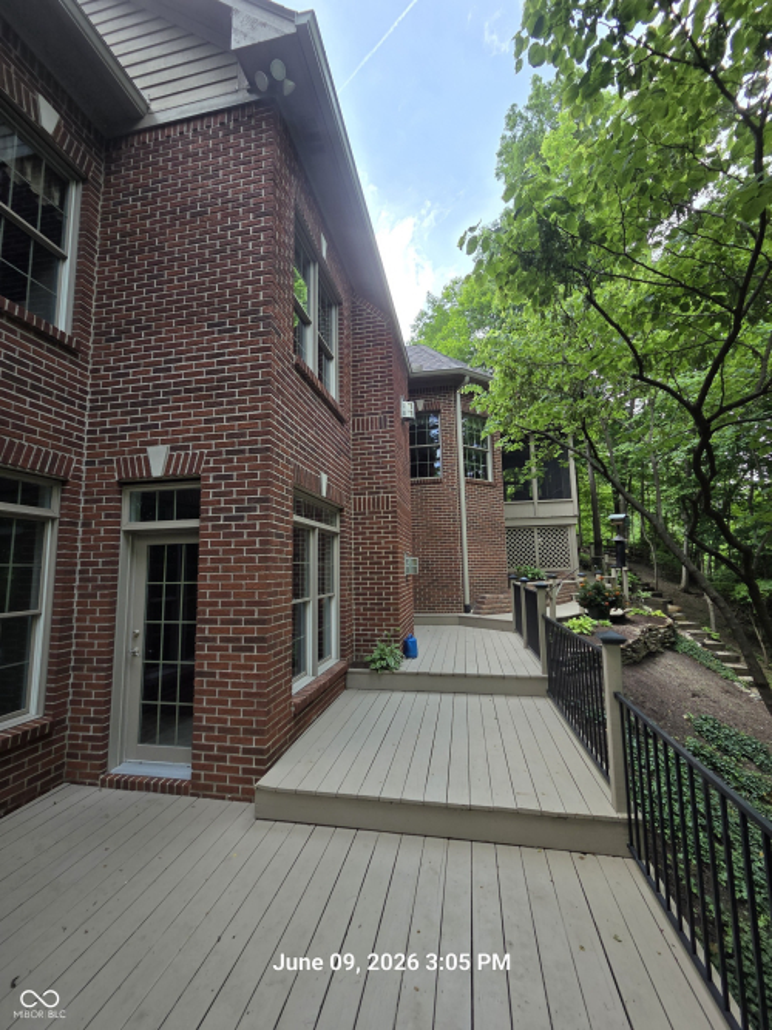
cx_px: 386
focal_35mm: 13
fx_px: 387
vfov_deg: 106.2
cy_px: 515
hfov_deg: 89.9
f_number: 2.2
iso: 50
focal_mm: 2.2
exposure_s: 1/296
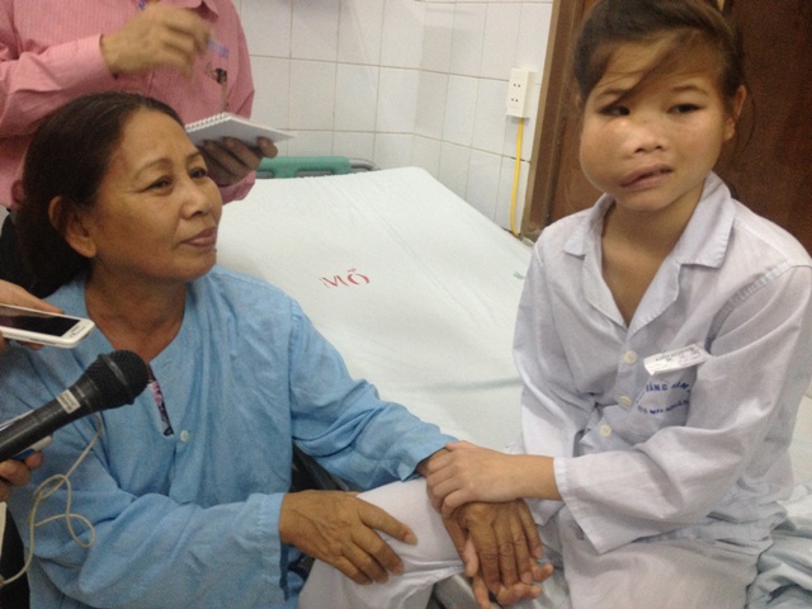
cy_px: 304
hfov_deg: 52.6
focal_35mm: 35
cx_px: 406
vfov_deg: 40.7
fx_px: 821
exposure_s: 1/20
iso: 200
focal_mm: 4.28
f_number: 2.4
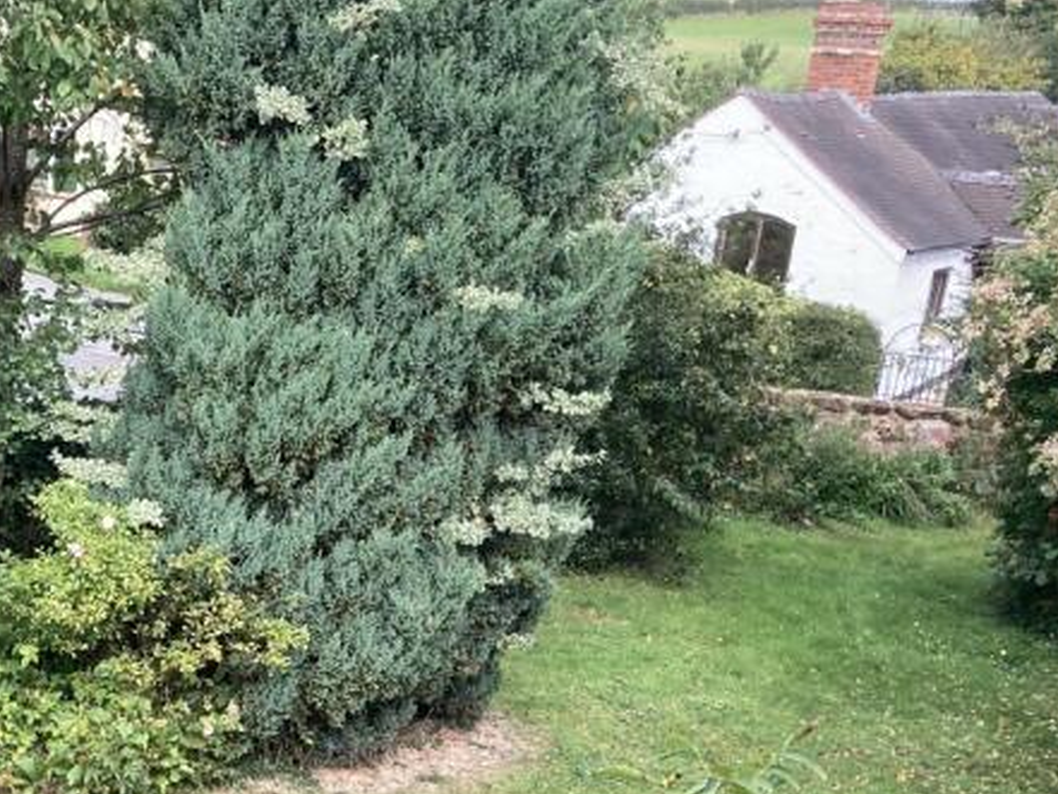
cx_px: -26
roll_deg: -2.9
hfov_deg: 27.9
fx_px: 1987
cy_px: 748
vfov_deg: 22.0
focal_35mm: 65
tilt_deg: -19.0
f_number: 1.8
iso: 20
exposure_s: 1/292
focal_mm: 3.99
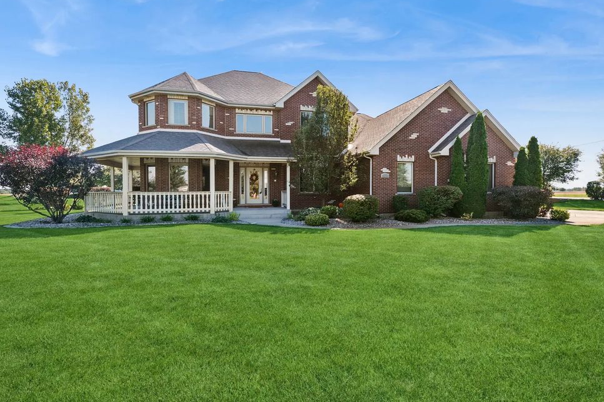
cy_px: 195
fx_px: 302
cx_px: 300
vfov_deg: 67.3
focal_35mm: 18
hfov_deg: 90.0
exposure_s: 1/80
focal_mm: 17
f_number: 11
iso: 400
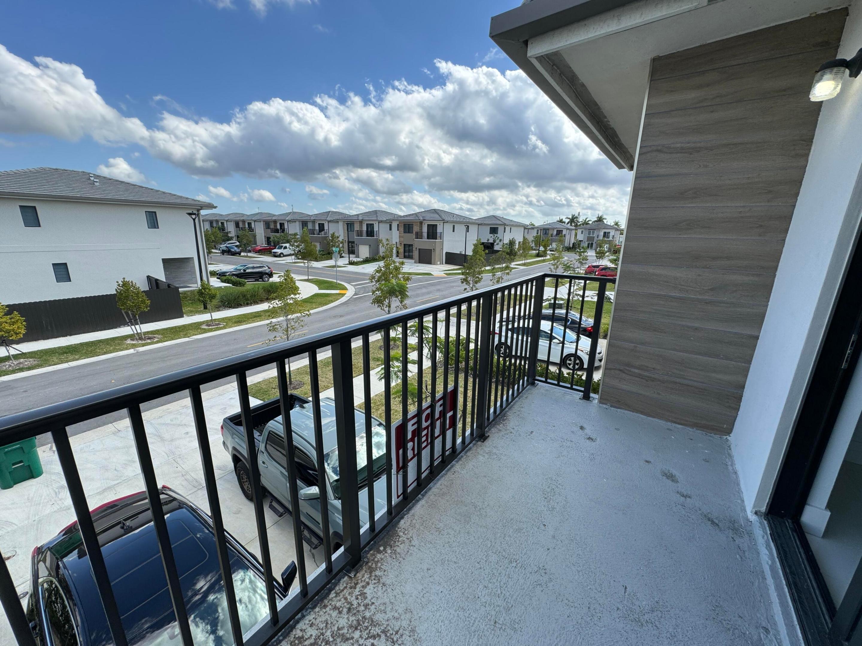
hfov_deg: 102.1
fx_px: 349
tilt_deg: -15.2
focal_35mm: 14
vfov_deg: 85.7
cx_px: 431
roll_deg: -1.8
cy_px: 323
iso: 50
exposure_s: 1/879
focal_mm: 2.22
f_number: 2.2
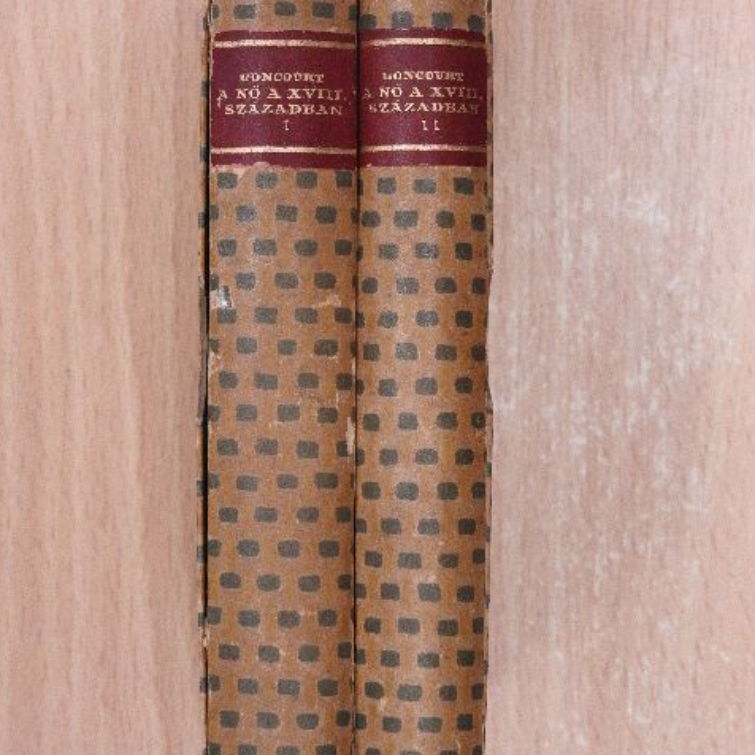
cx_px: 376
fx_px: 2492
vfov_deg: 17.2
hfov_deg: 17.2
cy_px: 330
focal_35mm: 101
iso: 640
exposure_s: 1/60
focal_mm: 15.2
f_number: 4.5
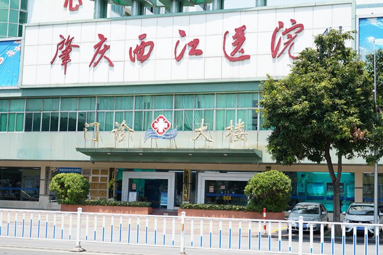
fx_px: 638
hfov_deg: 33.4
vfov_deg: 22.6
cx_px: 192
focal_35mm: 60
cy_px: 128
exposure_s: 1/200
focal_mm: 60
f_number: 5.6
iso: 100
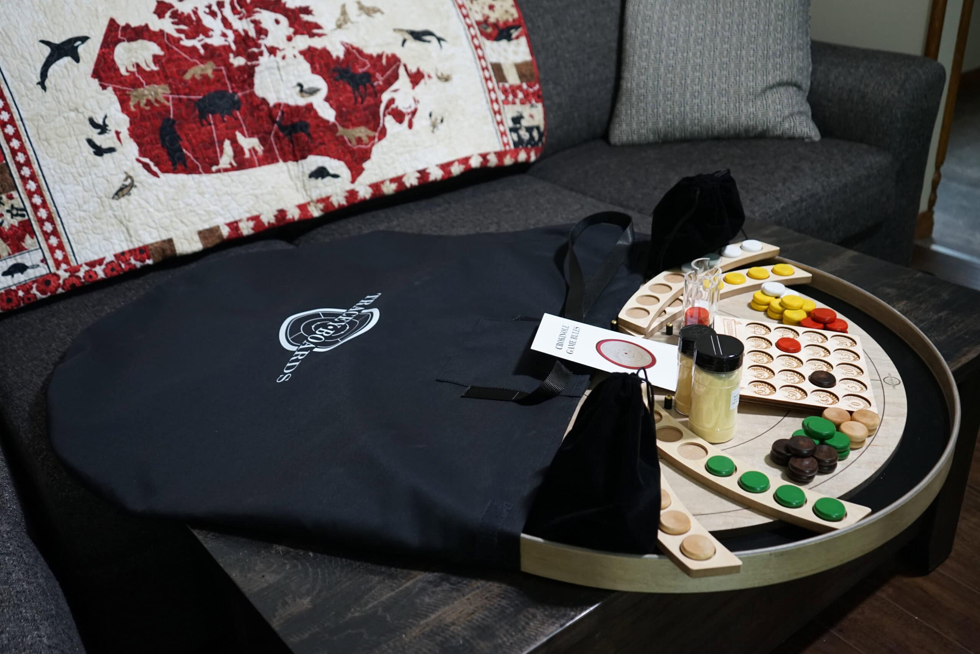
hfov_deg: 54.4
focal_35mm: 35
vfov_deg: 37.9
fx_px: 953
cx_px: 490
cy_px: 327
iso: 1250
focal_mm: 35
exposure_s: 1/60
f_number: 4
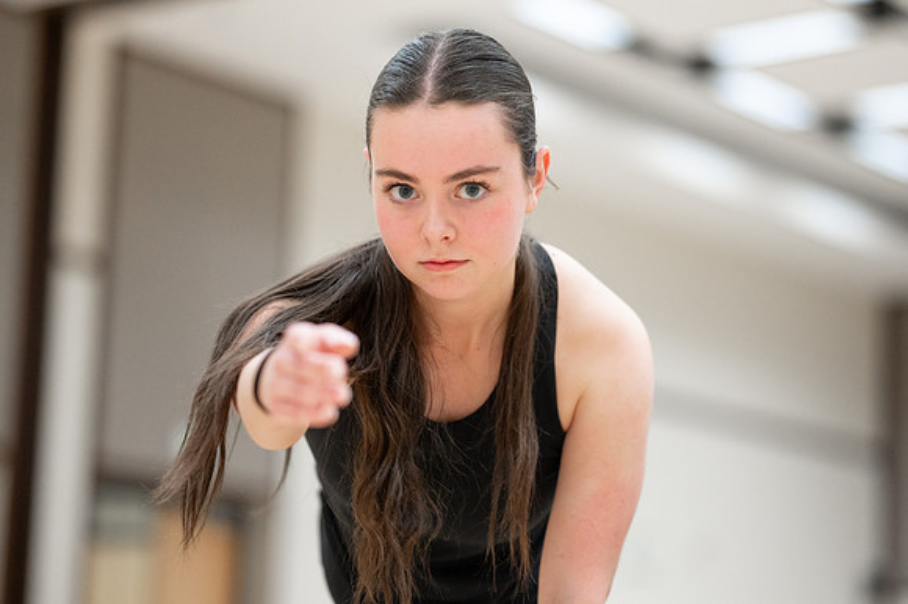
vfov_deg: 13.6
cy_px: 304
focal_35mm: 100
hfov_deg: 20.4
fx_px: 2527
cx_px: 506
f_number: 1.8
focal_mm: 85
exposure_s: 1/800
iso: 1600
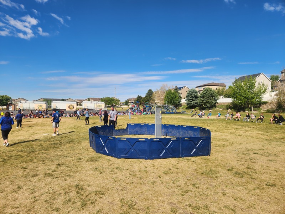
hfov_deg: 73.9
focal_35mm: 23
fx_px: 189
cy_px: 107
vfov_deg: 58.9
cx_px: 142
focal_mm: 5.4
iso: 20
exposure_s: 1/2163
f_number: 1.8
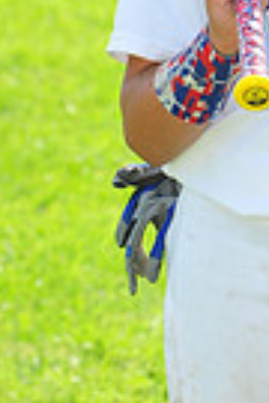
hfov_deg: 2.7
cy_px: -206
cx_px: 460
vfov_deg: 4.0
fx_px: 5783
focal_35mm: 516
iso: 320
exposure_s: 1/400
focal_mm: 120
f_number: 7.1
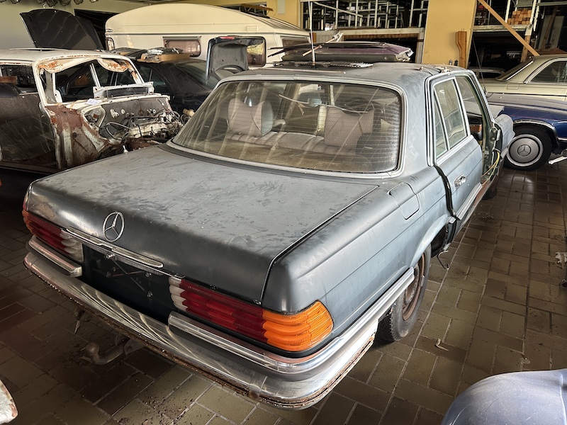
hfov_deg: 71.6
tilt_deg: -22.4
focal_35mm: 24
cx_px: 284
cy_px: 212
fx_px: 393
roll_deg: +0.2
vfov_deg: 56.8
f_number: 1.78
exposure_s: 1/121
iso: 200
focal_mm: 6.86
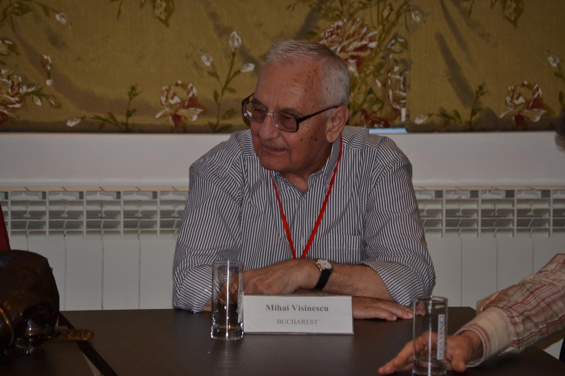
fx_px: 3413
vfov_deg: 6.3
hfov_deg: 9.5
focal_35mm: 218
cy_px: 188
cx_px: 282
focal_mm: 145
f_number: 5.6
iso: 200
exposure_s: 1/60
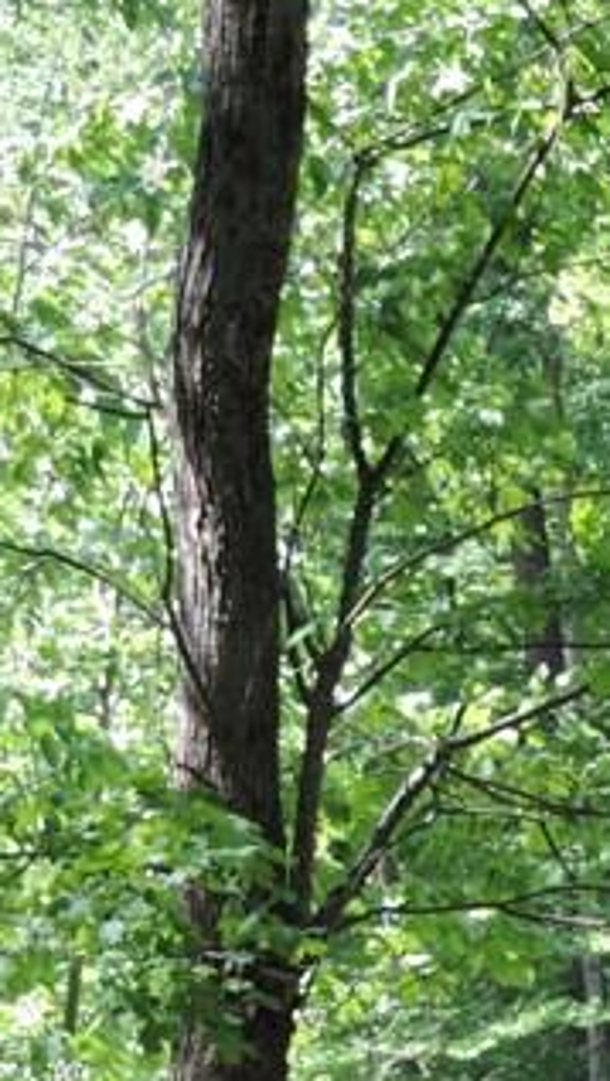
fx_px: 7053
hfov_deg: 4.9
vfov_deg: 8.7
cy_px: 1009
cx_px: 654
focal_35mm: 246
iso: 80
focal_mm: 12.4
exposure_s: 1/80
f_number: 3.9
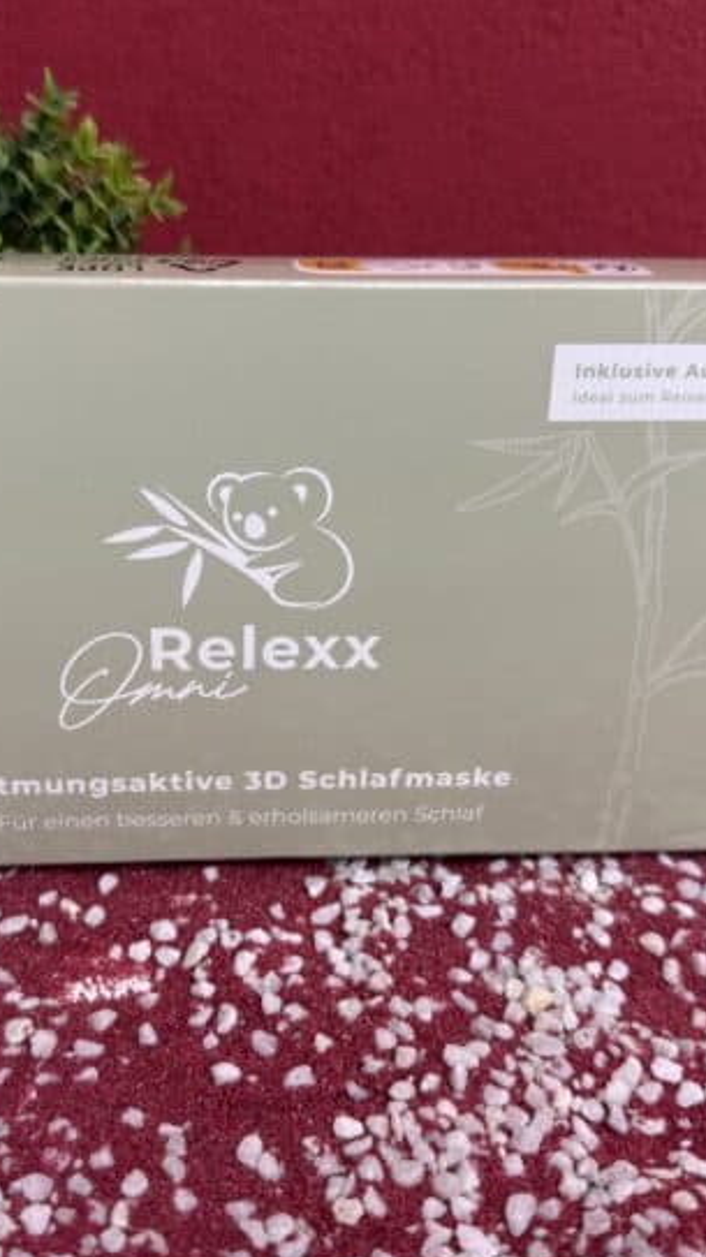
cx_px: 262
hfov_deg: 31.8
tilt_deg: -26.1
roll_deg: -1.1
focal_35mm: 37
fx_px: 1233
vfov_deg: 54.0
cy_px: 623
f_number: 1.78
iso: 100
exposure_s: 1/100
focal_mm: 6.76
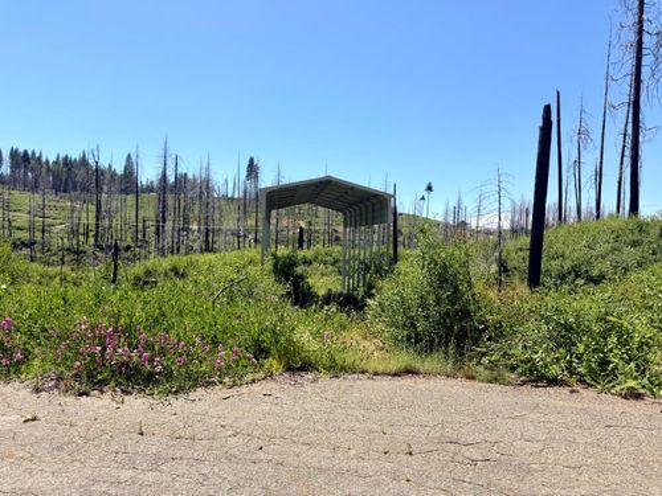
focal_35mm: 24
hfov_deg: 71.6
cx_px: 331
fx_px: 459
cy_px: 248
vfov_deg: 56.8
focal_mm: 6.76
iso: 80
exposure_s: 1/4673
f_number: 1.78
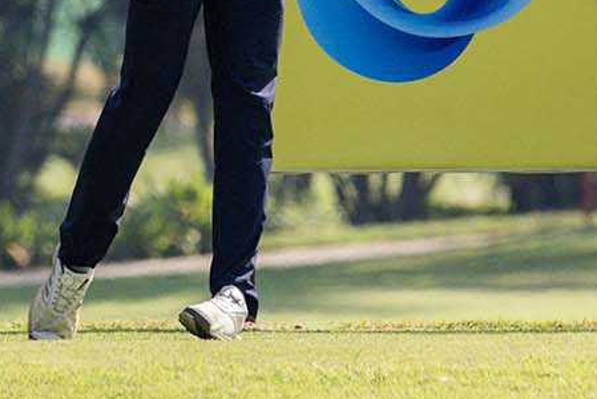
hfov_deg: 1.6
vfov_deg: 1.1
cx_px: 254
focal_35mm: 1282
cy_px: -531
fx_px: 21273
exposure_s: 1/2000
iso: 1400
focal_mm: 400
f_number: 8
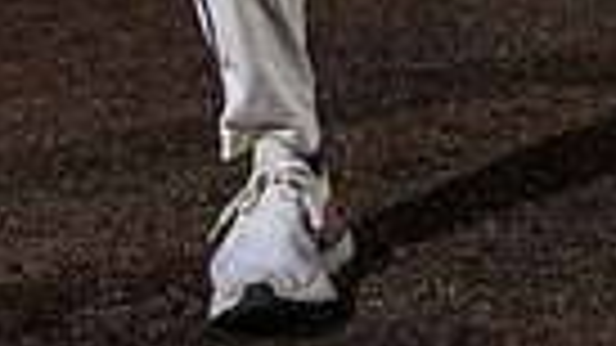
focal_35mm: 155
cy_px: -652
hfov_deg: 13.9
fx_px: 2531
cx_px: 301
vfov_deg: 7.1
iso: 200
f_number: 8
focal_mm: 45
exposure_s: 1/125
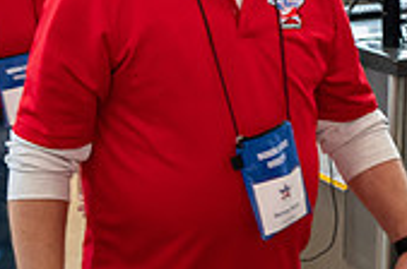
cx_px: 144
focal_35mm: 98
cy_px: 22
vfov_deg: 13.8
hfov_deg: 20.8
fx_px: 1106
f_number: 5
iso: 3200
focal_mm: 28.5
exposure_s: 1/100
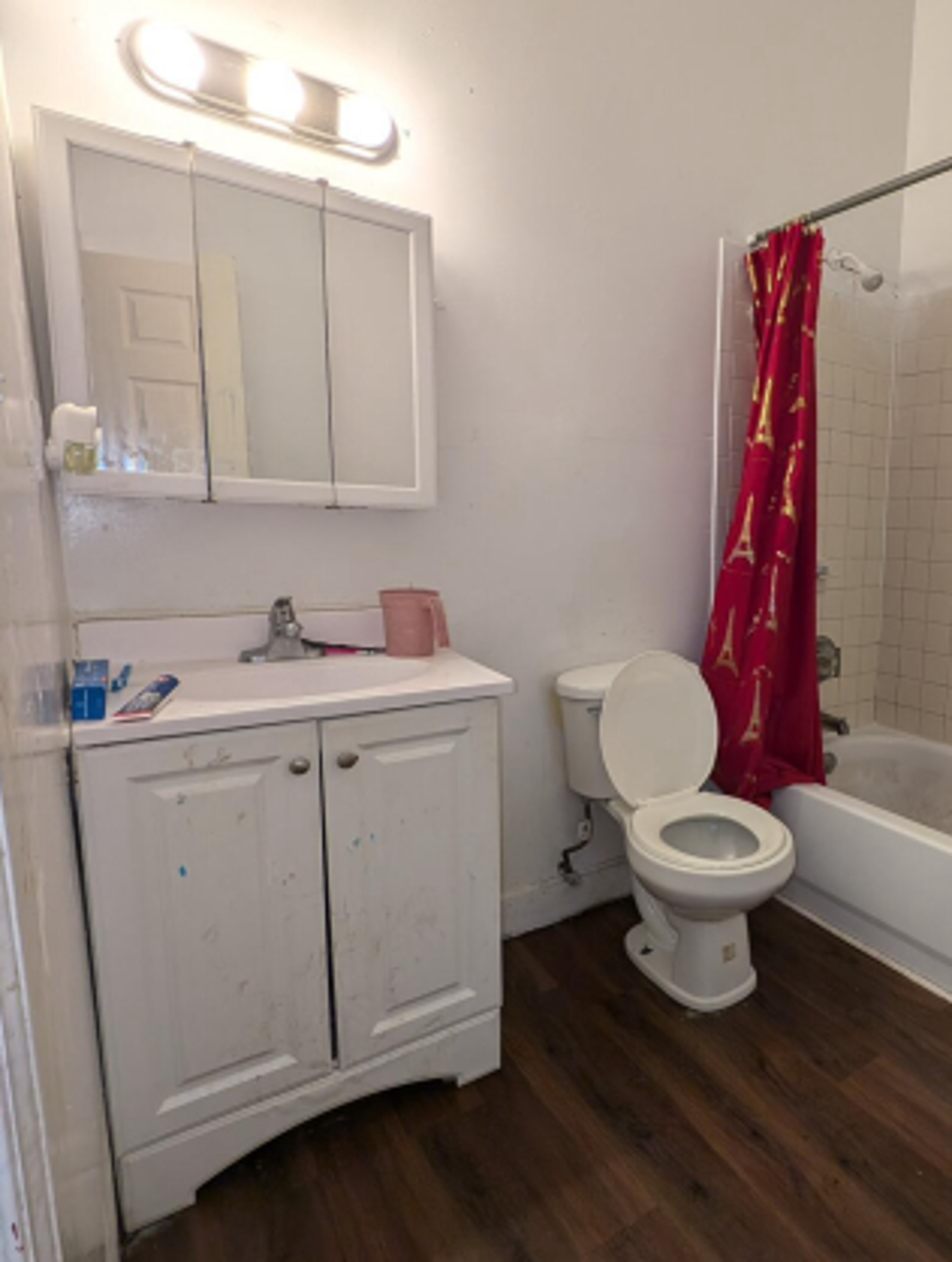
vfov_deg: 84.5
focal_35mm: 19
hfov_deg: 63.4
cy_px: 629
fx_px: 694
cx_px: 750
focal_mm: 2.23
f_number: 1.95
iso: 56
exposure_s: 1/40
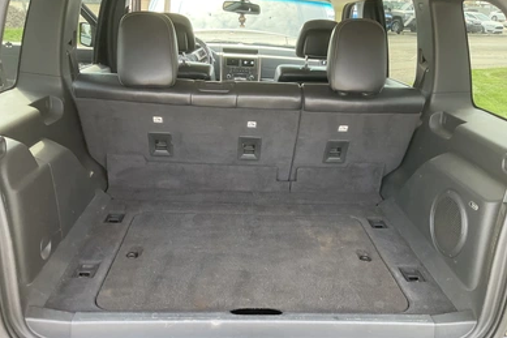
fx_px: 436
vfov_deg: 42.2
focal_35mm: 31
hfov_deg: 60.3
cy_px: 192
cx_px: 258
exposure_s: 1/122
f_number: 1.8
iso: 64
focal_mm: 3
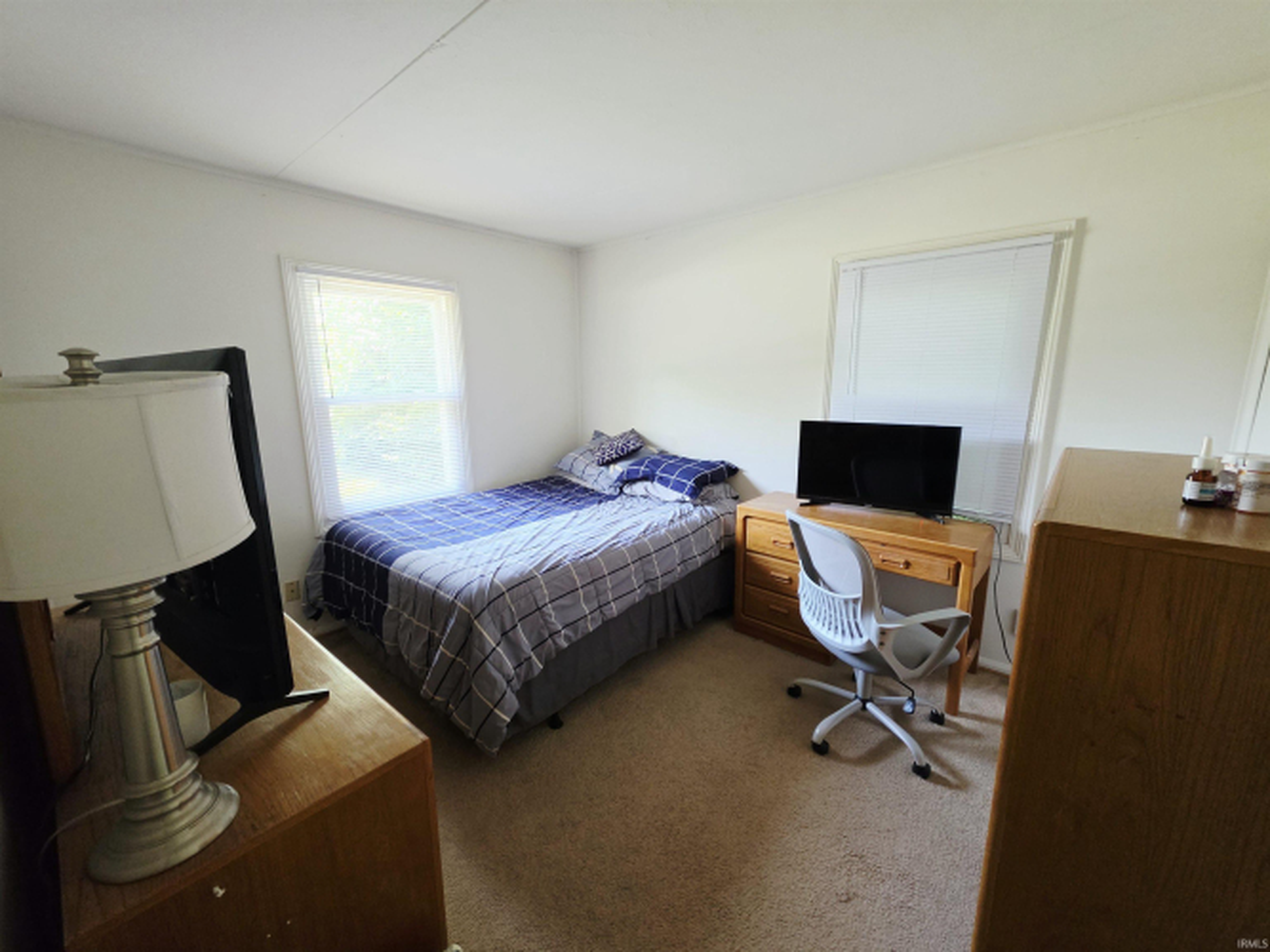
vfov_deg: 89.9
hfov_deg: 106.2
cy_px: 476
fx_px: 477
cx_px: 635
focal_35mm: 13
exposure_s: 1/60
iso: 250
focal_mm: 2.2
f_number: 1.9
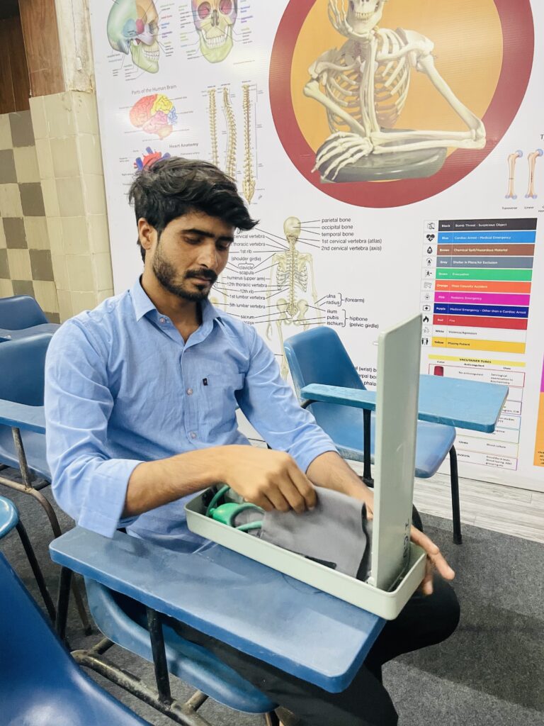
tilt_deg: -15.2
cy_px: 363
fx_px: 545
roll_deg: +2.2
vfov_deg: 67.3
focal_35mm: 26
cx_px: 272
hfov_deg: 53.1
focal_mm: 4.2
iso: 250
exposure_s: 1/50
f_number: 1.6
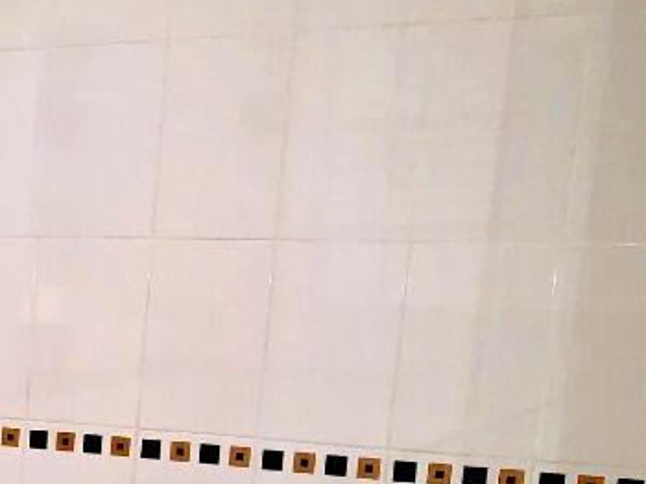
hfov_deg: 20.7
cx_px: -295
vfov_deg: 17.2
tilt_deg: -11.8
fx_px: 1529
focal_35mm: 82
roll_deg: -0.1
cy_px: 578
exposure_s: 1/100
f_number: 1.8
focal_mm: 3.99
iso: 64
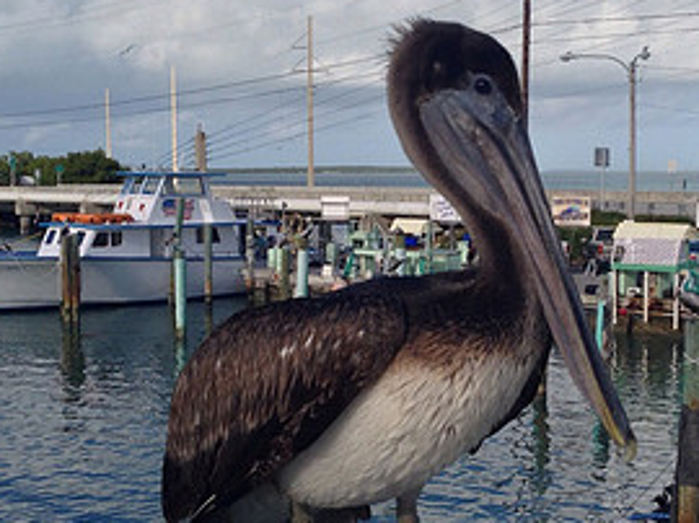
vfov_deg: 20.7
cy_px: 320
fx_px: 1432
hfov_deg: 27.4
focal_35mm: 71
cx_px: 404
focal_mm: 4.12
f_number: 2.4
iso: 50
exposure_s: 1/1748
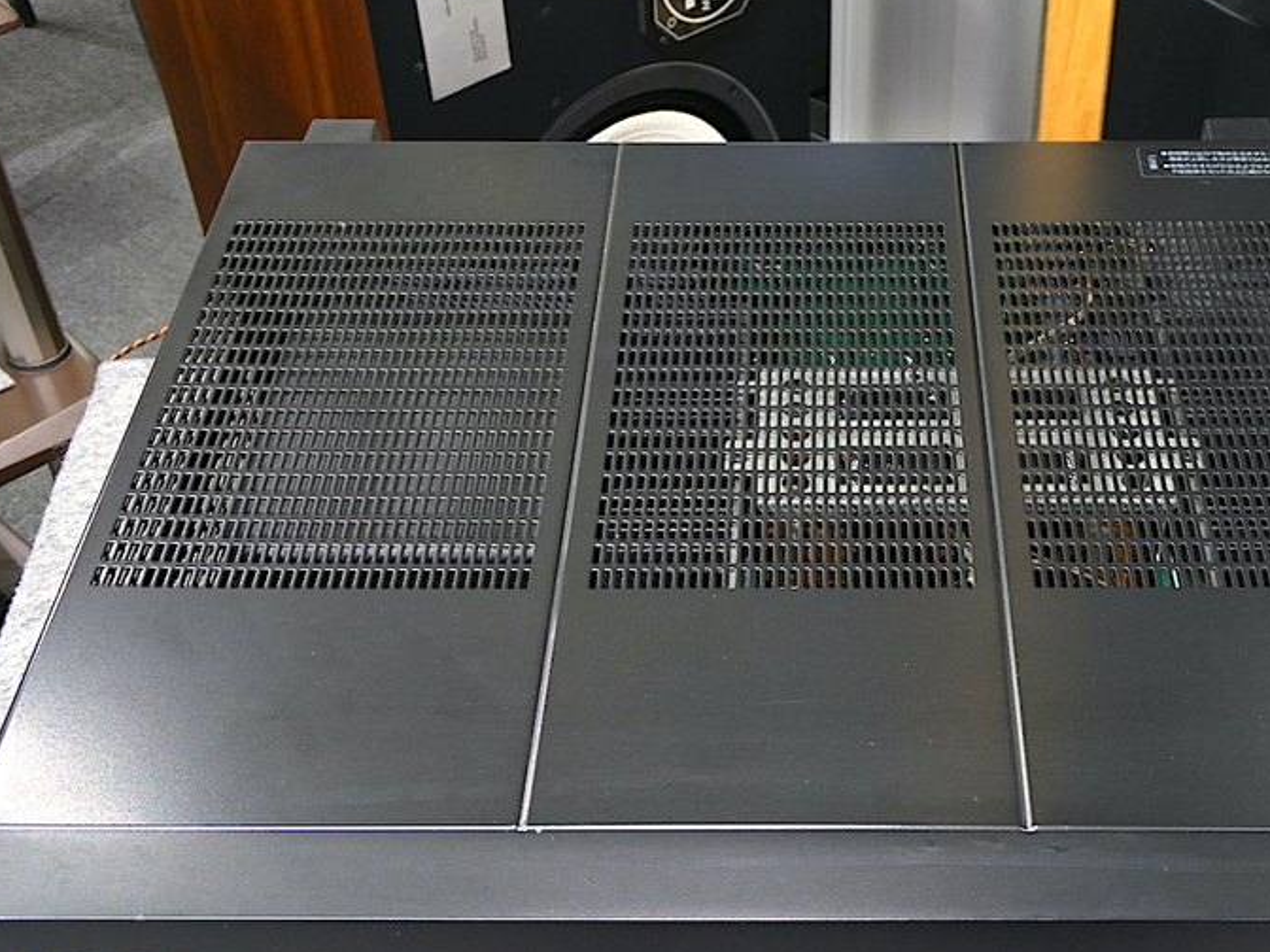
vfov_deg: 28.9
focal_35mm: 50
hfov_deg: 38.0
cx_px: 765
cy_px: 629
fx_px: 1834
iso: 100
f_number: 3.7
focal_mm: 6.3
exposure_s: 1/2
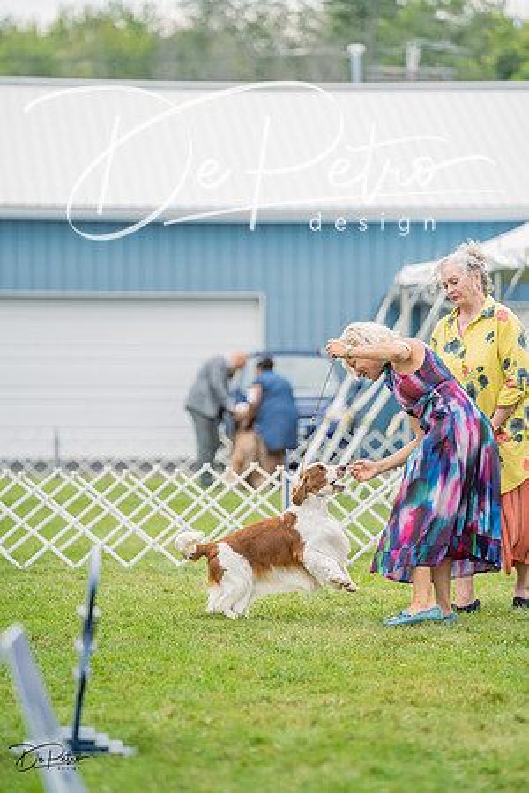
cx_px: 264
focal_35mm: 200
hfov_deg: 6.9
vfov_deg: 10.3
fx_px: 4408
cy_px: 396
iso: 400
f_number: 3.5
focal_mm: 200
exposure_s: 1/1250
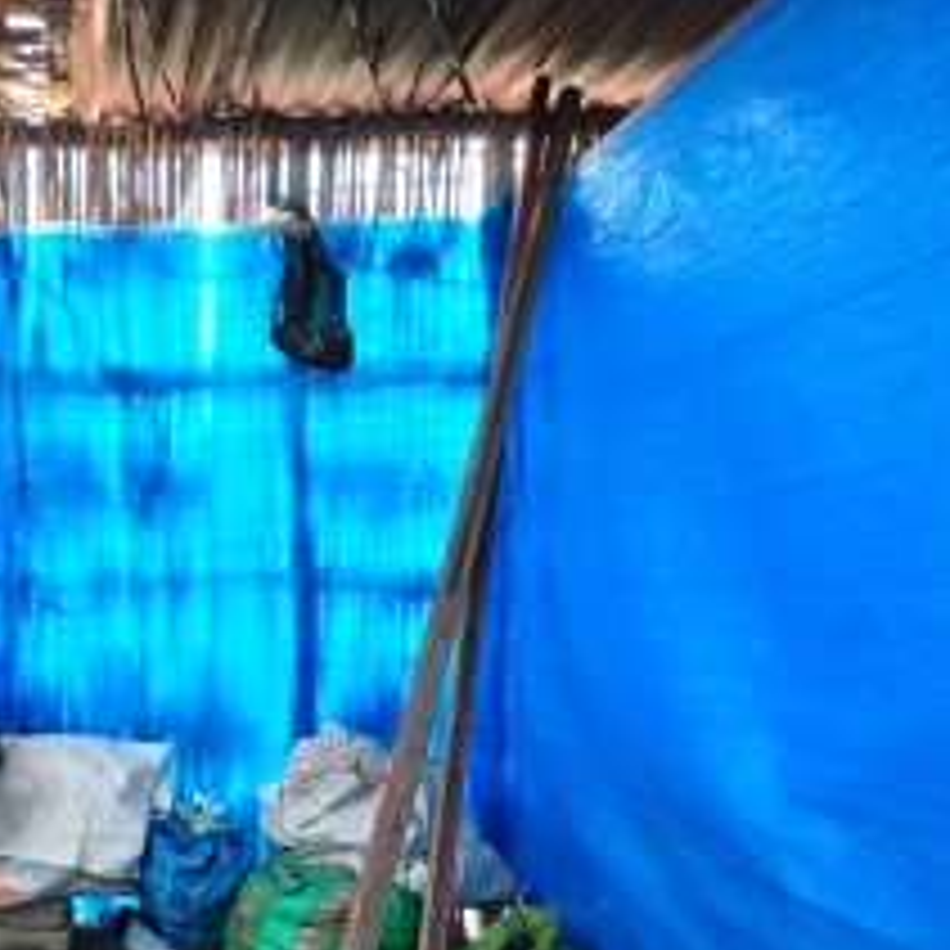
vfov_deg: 57.3
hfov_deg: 48.4
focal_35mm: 27
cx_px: -5
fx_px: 838
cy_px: 662
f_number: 3.5
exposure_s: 1/60
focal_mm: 10
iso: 400
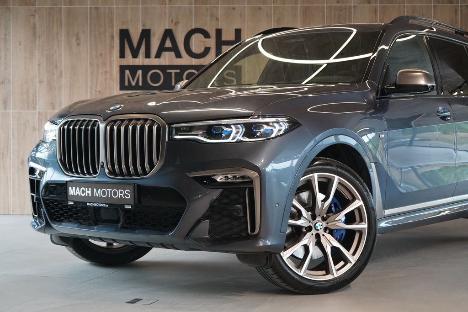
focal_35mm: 61
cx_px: 234
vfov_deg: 22.3
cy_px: 156
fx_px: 793
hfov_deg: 32.9
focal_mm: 61
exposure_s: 1/160
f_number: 5.6
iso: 4000
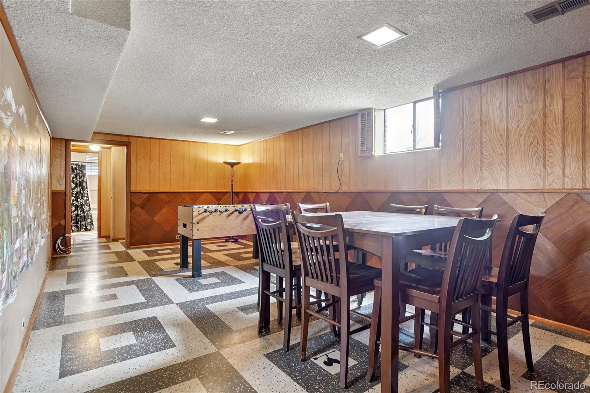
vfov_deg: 67.4
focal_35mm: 18
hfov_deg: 90.0
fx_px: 295
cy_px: 196
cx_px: 295
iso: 400
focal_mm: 12
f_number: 8
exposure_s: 1/3.33
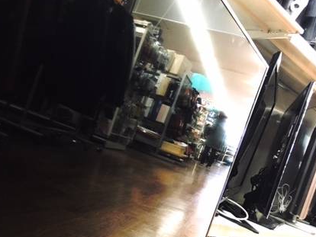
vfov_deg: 34.4
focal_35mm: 42
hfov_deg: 43.9
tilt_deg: -1.9
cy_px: 127
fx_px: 384
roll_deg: -18.2
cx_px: 97
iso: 200
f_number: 2.2
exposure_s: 1/24
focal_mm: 4.15
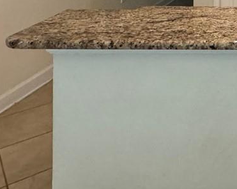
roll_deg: -1.4
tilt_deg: -1.3
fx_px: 413
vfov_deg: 21.1
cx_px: 361
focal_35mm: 59
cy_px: -106
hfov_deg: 24.4
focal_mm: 2.22
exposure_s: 1/120
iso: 320
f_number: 2.2
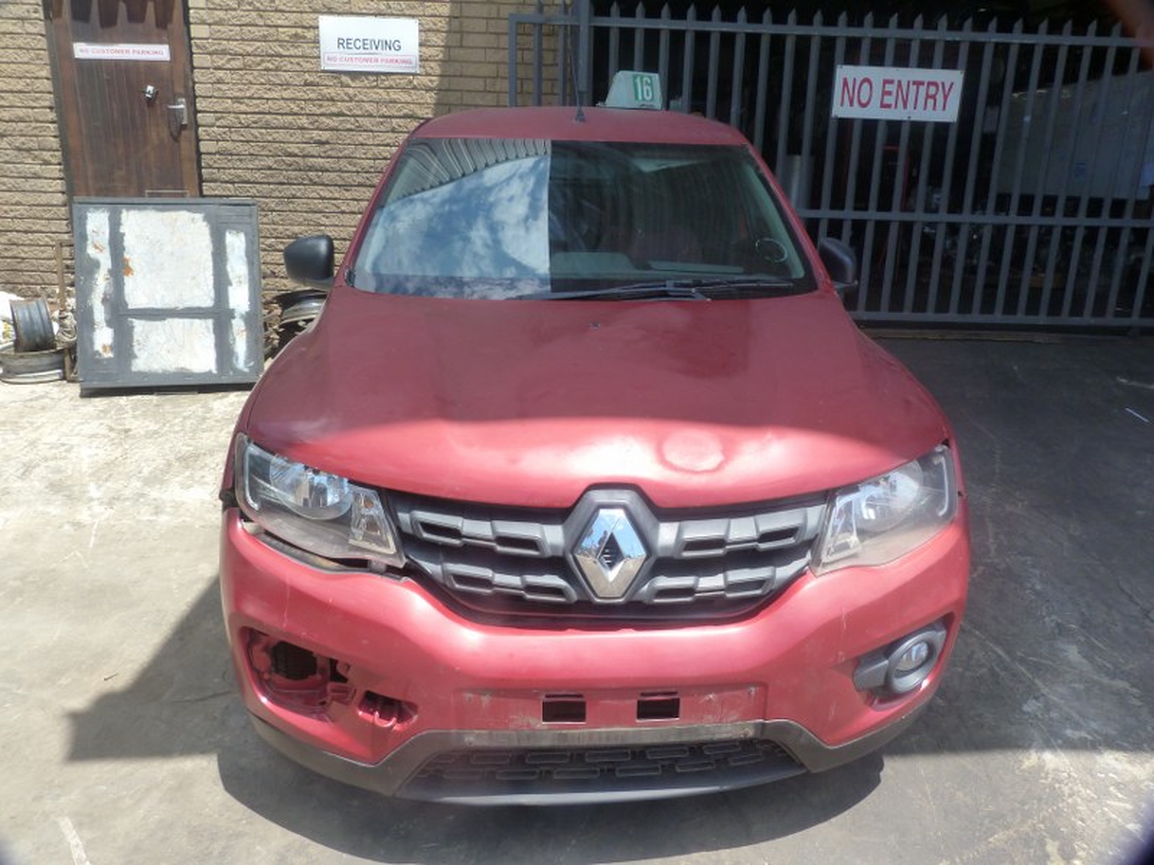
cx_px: 577
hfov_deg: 69.4
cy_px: 432
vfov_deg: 54.9
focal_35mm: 25
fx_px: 833
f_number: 4
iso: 125
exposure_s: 1/250
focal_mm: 4.5
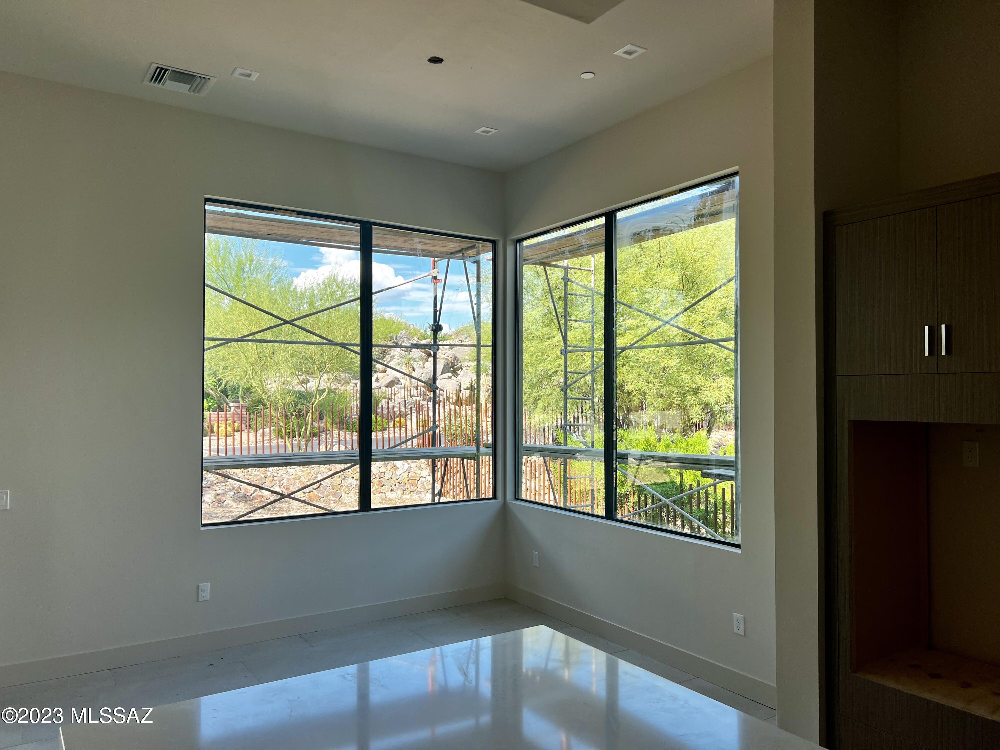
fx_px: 751
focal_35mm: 26
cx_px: 500
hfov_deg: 67.3
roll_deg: -0.3
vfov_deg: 53.1
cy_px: 375
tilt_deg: +2.1
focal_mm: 5.7
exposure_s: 1/490
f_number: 1.5
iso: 50
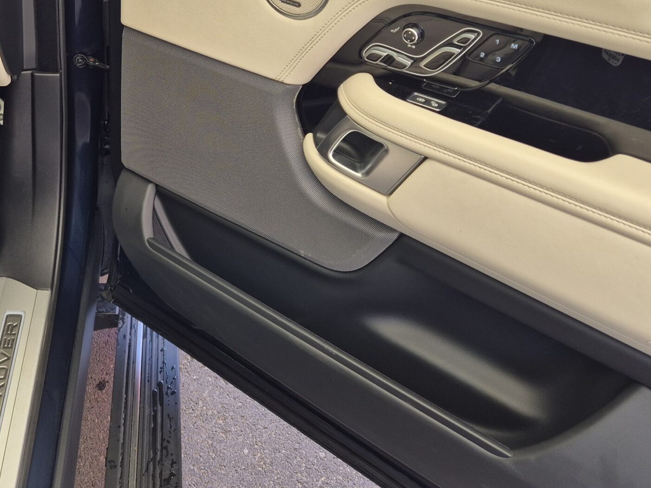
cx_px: 178
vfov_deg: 33.1
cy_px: 78
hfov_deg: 43.6
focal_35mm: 42
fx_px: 790
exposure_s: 1/180
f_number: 1.8
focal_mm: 5.4
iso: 50
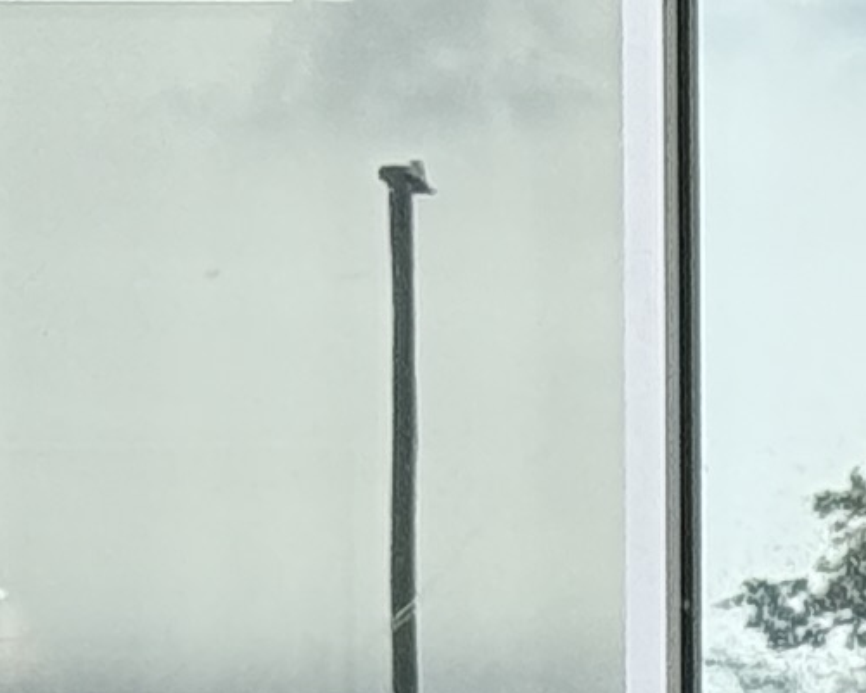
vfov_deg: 4.0
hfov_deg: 4.7
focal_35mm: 377
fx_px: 9664
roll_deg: -0.5
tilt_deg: +1.8
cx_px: 3369
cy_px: 1904
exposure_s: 1/1185
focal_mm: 6.76
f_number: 1.78
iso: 64
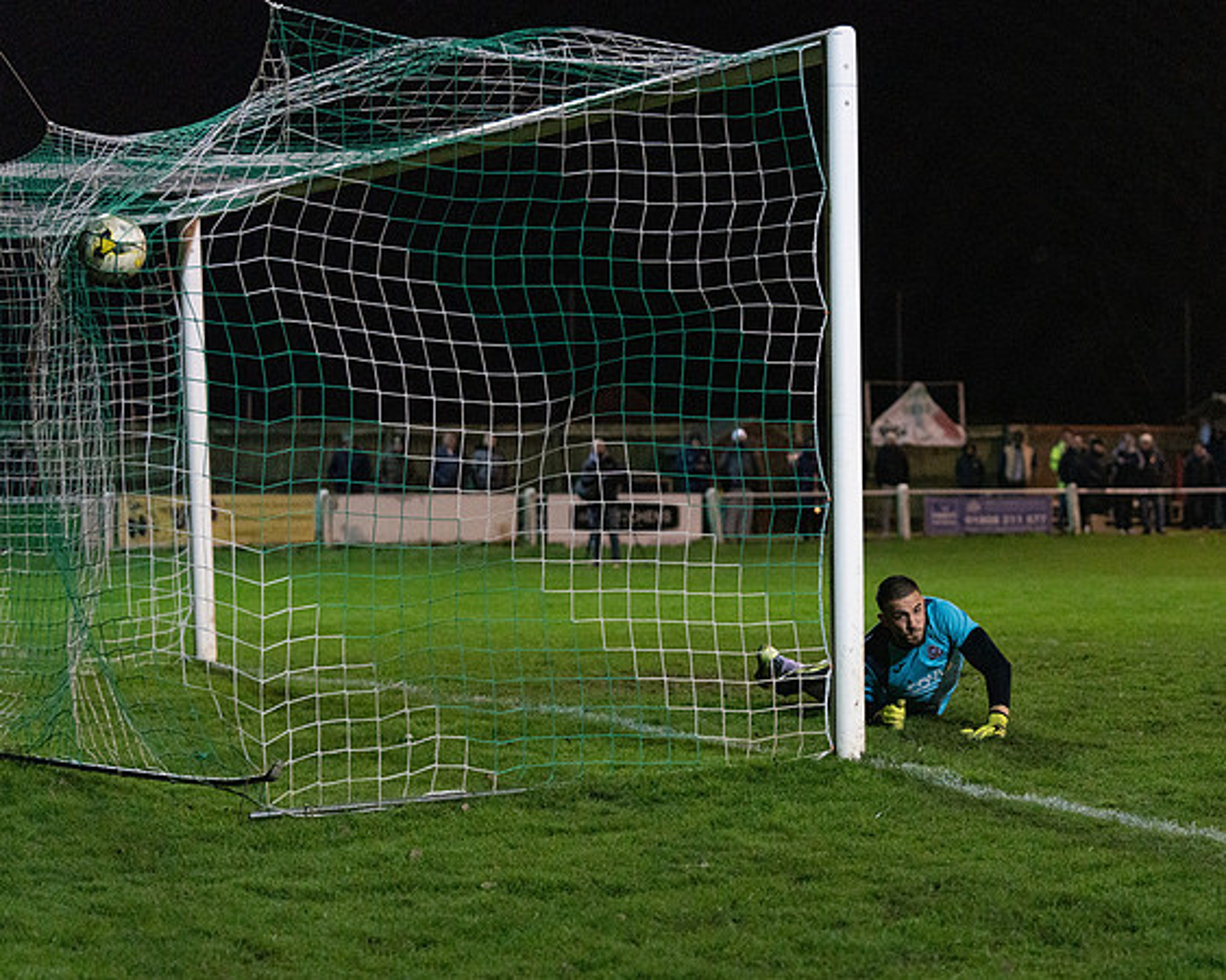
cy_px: 539
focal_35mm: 90
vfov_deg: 17.1
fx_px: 3260
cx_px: 814
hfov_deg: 21.2
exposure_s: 1/640
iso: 5000
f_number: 2.8
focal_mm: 70
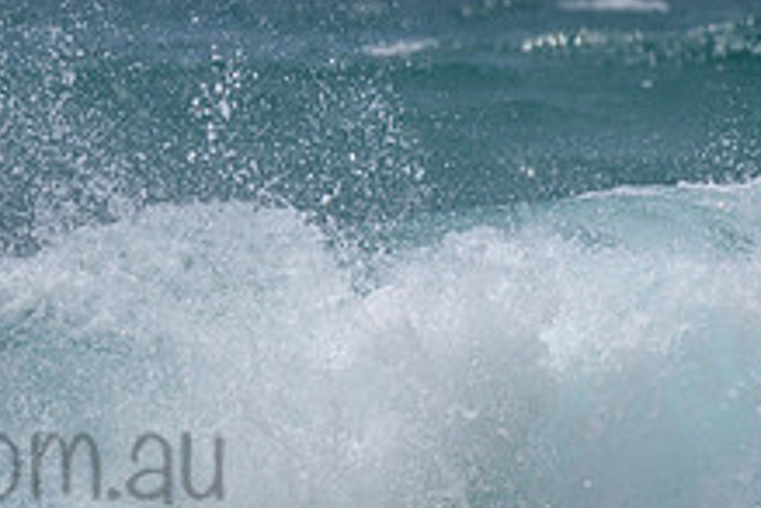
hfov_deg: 1.3
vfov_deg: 0.8
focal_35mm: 1627
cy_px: 341
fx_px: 34390
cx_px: -191
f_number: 5.6
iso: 72
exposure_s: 1/2000
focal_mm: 500
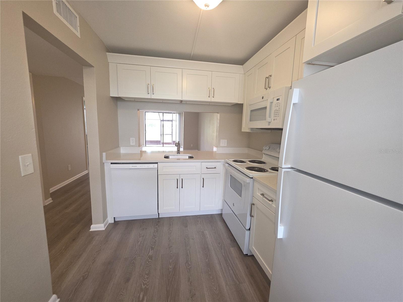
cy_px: 151
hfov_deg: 106.2
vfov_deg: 89.9
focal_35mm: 13
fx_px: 151
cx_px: 202
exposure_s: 1/60
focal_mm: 2.2
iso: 100
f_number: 1.9
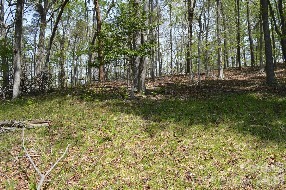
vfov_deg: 47.8
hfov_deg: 67.4
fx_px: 214
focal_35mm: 27
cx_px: 143
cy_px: 95
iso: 100
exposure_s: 1/160
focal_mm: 18
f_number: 6.3
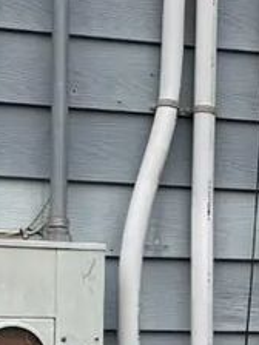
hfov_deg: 9.9
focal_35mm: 146
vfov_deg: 13.5
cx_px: 362
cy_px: 257
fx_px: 1457
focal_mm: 6.76
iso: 80
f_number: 1.78
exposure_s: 1/562
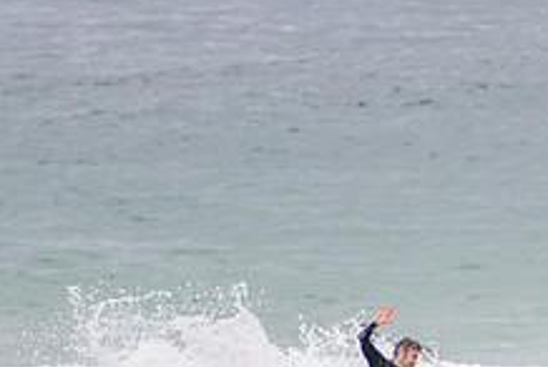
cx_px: 640
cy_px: 269
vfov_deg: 0.9
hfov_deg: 1.4
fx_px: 22285
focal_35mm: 1462
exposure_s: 1/2000
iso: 200
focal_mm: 400
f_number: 5.6
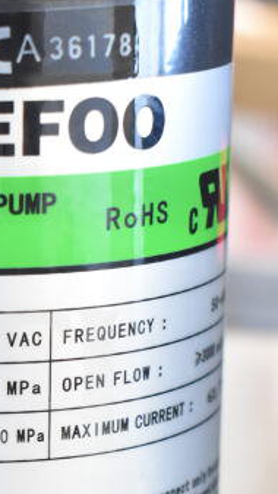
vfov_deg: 15.6
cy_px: 425
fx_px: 1783
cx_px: -13
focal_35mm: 136
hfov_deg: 8.9
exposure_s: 1/50
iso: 3200
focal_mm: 32
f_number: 4.5
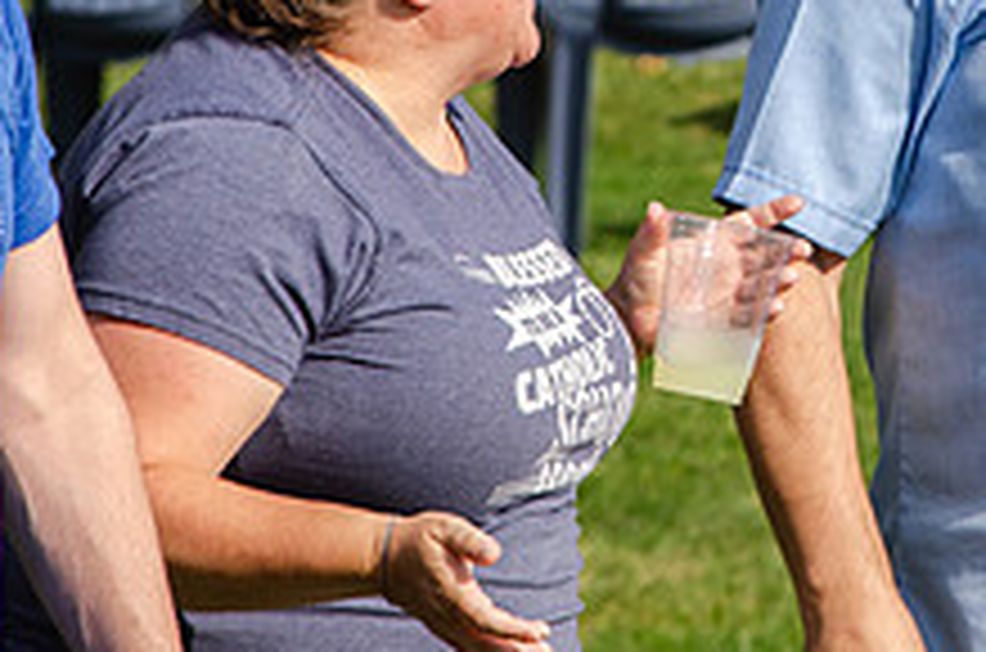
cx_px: 828
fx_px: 15714
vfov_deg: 2.4
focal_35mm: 575
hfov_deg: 3.6
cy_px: -13
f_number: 7.1
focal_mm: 145
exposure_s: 1/800
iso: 200
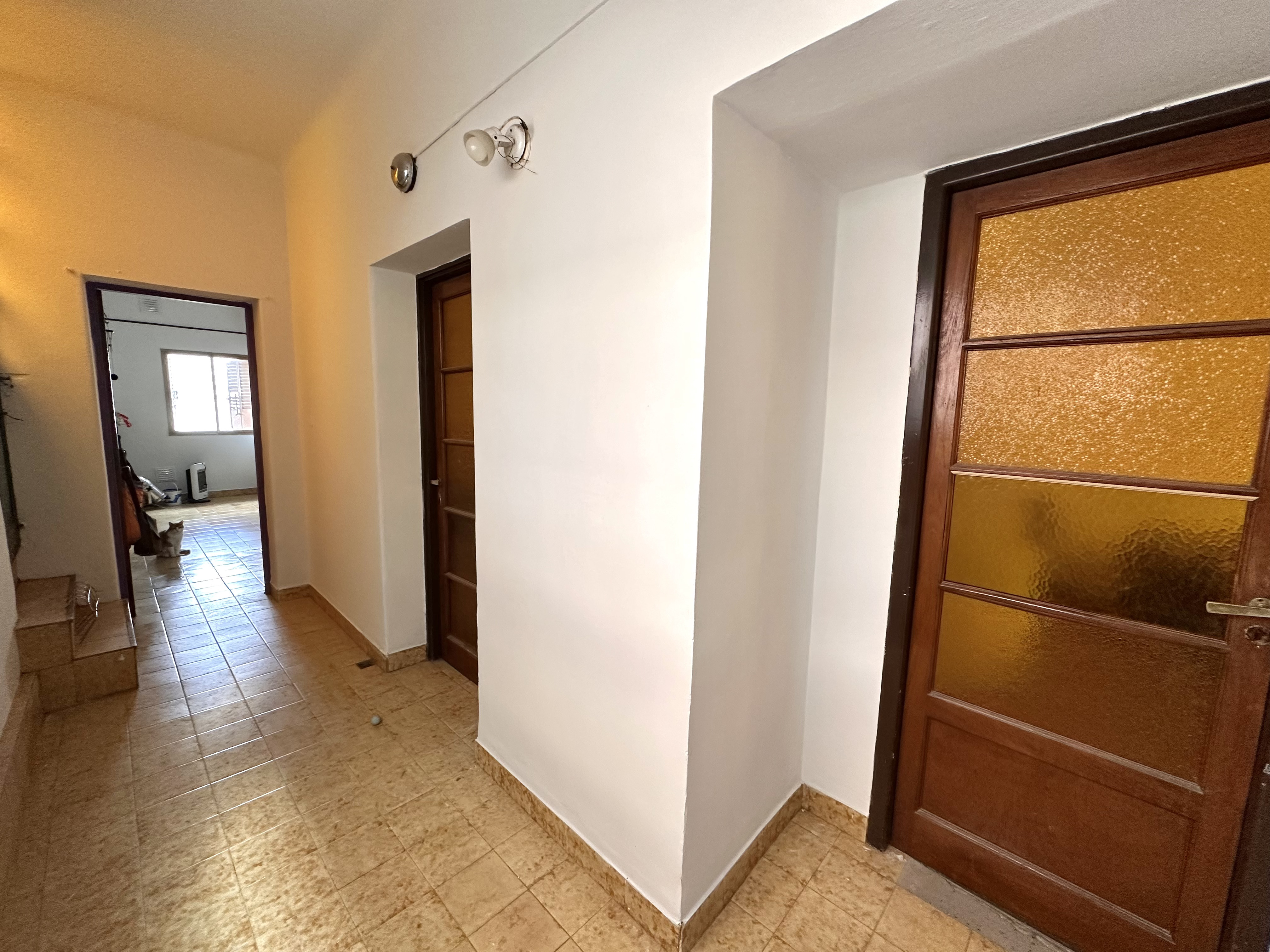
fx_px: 514
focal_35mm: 14
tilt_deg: -7.1
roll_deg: -1.7
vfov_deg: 85.7
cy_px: 476
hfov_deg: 102.1
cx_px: 635
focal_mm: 2.22
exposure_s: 1/99
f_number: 2.2
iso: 250
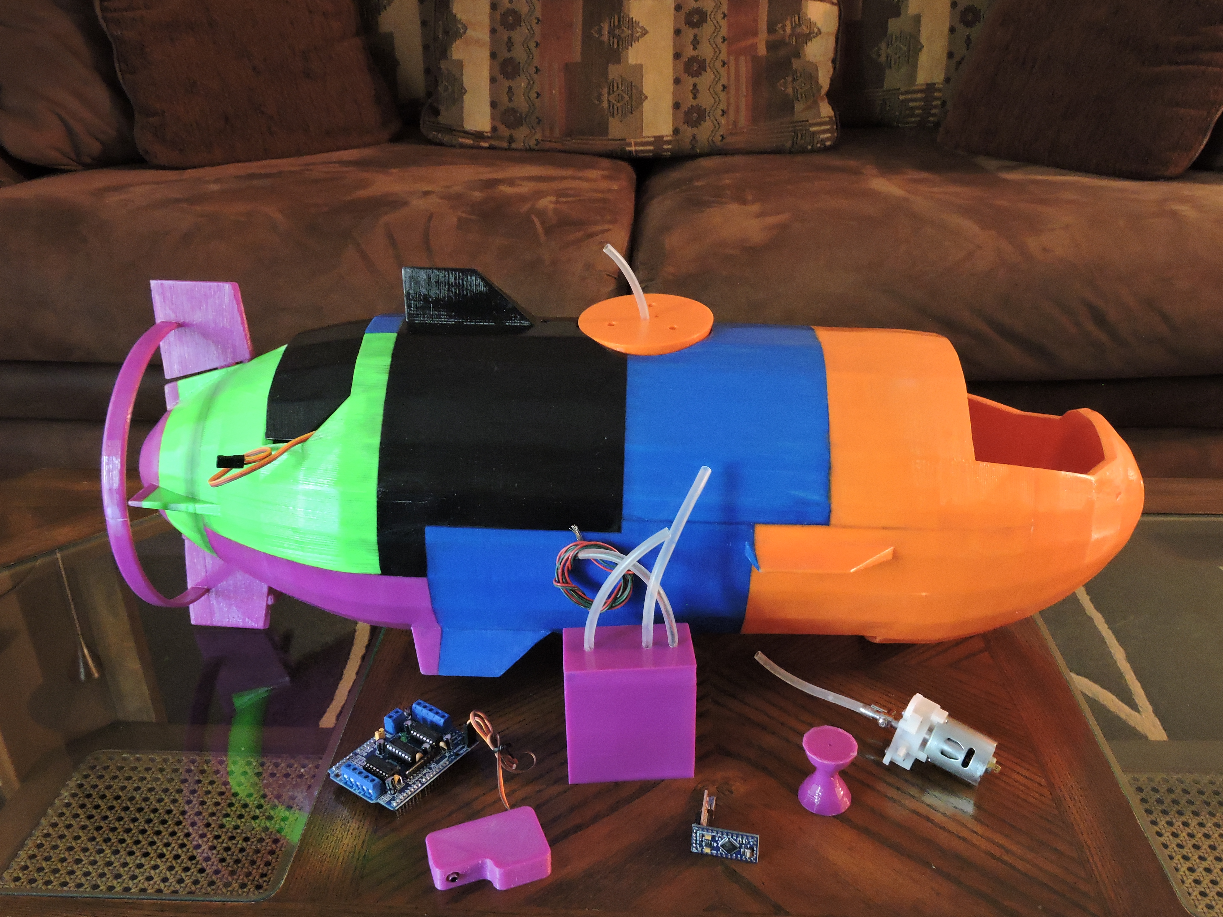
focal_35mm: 30
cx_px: 612
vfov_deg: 46.8
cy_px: 458
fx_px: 1060
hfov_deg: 60.0
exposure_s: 1/6
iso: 800
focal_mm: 5.4
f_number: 3.5
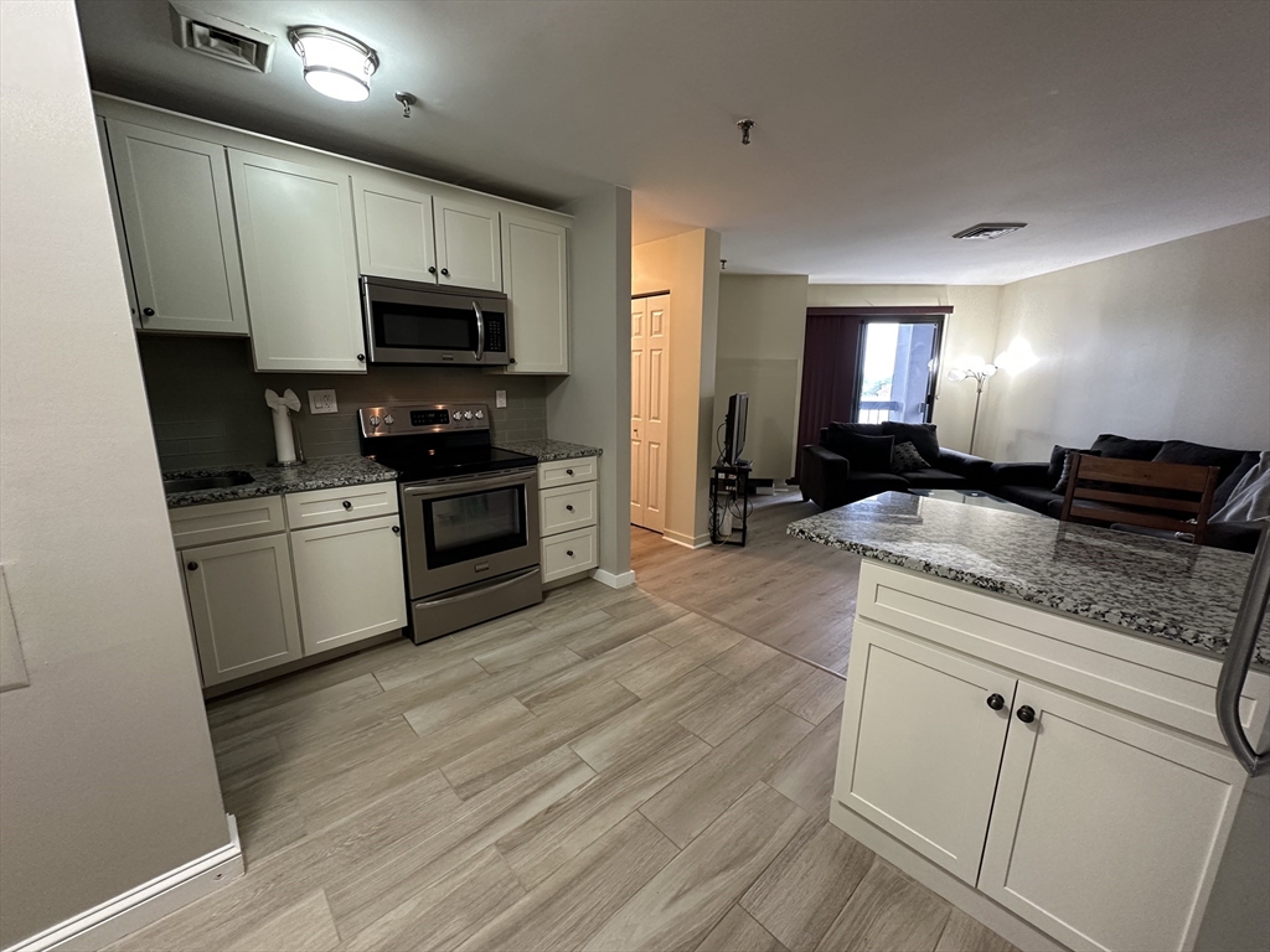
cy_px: 476
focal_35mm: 14
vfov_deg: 85.7
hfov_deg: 102.1
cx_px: 635
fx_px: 514
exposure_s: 1/60
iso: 320
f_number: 2.2
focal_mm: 2.22
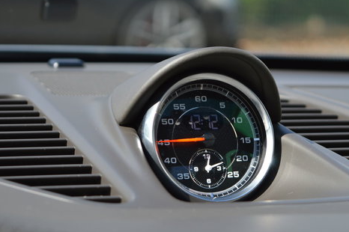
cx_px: 202
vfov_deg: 10.1
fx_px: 1316
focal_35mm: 136
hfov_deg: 15.1
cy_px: 133
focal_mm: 55
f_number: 6.3
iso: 100
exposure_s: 1/160
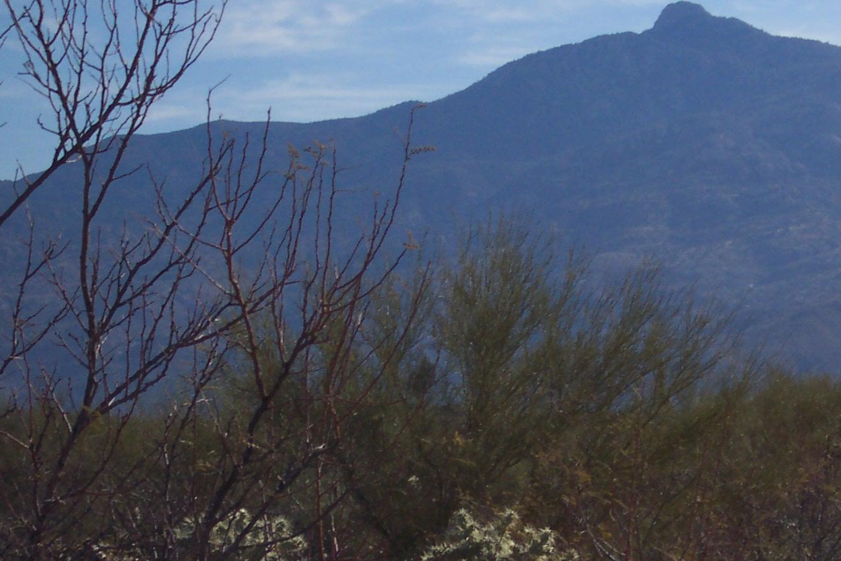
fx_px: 4415
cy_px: 334
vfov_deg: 7.3
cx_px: 570
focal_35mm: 189
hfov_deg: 10.9
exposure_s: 1/500
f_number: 8
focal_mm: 24
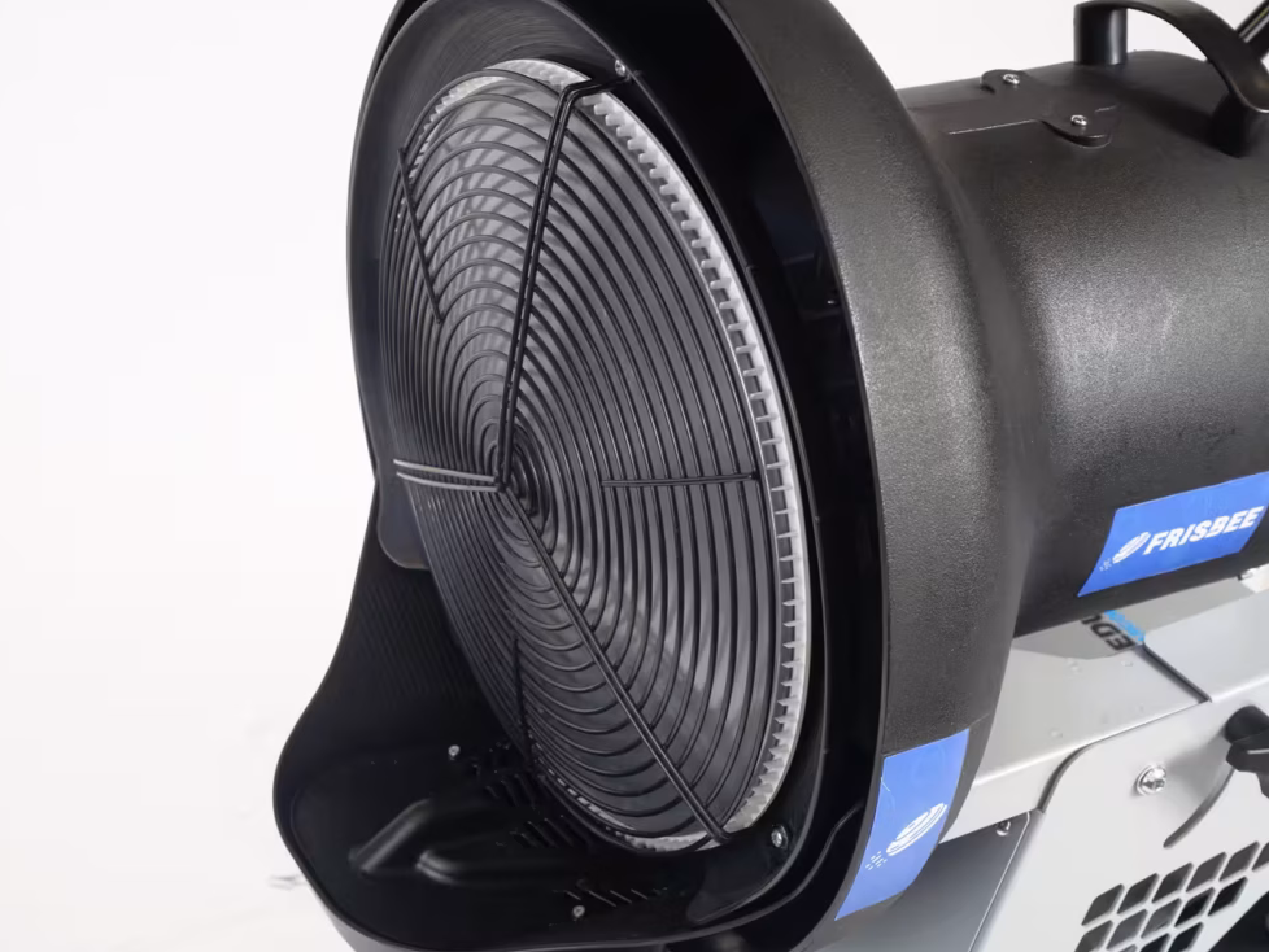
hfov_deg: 29.0
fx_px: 2457
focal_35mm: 67
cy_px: 475
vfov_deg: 21.9
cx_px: 606
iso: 200
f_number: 5.6
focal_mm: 32
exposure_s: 1/6
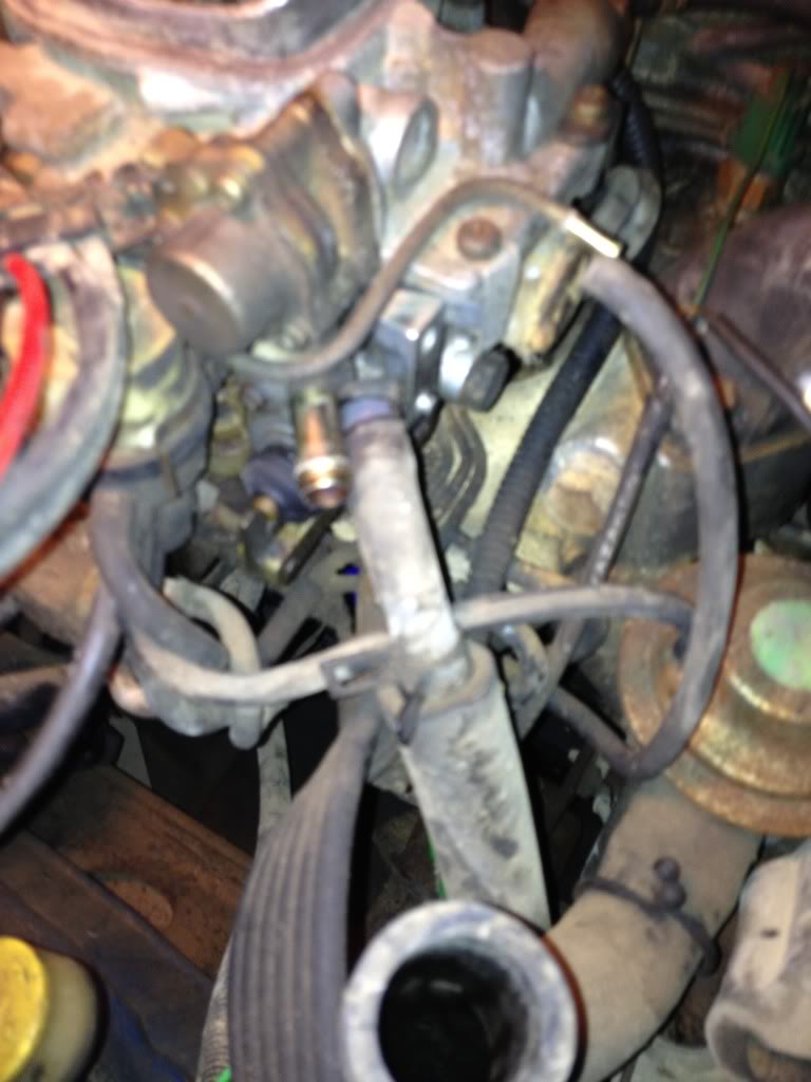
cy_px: 541
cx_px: 406
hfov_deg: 40.7
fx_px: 1093
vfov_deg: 52.6
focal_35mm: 35
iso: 80
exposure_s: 1/20
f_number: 2.4
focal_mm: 4.3
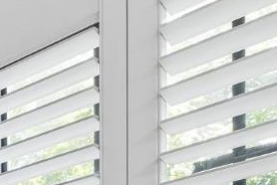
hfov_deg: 19.3
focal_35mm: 76
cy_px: 416
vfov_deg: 13.9
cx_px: -237
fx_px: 585
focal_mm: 14
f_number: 9
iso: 2500
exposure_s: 1/60
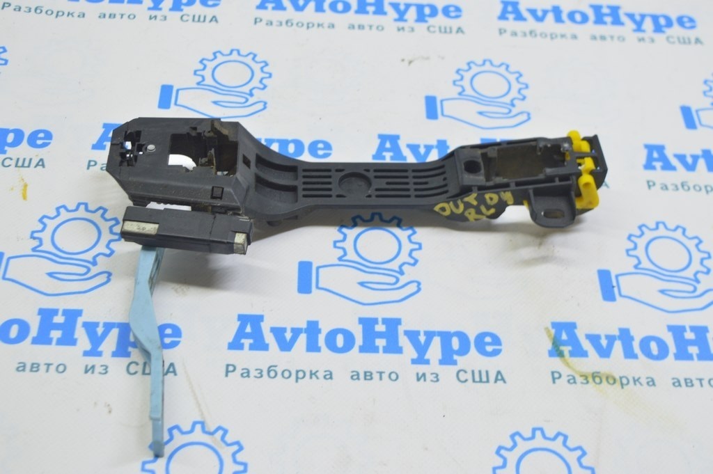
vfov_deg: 25.7
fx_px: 1039
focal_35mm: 52
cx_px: 356
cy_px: 237
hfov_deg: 37.9
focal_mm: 35
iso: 400
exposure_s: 1/20
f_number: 5.6
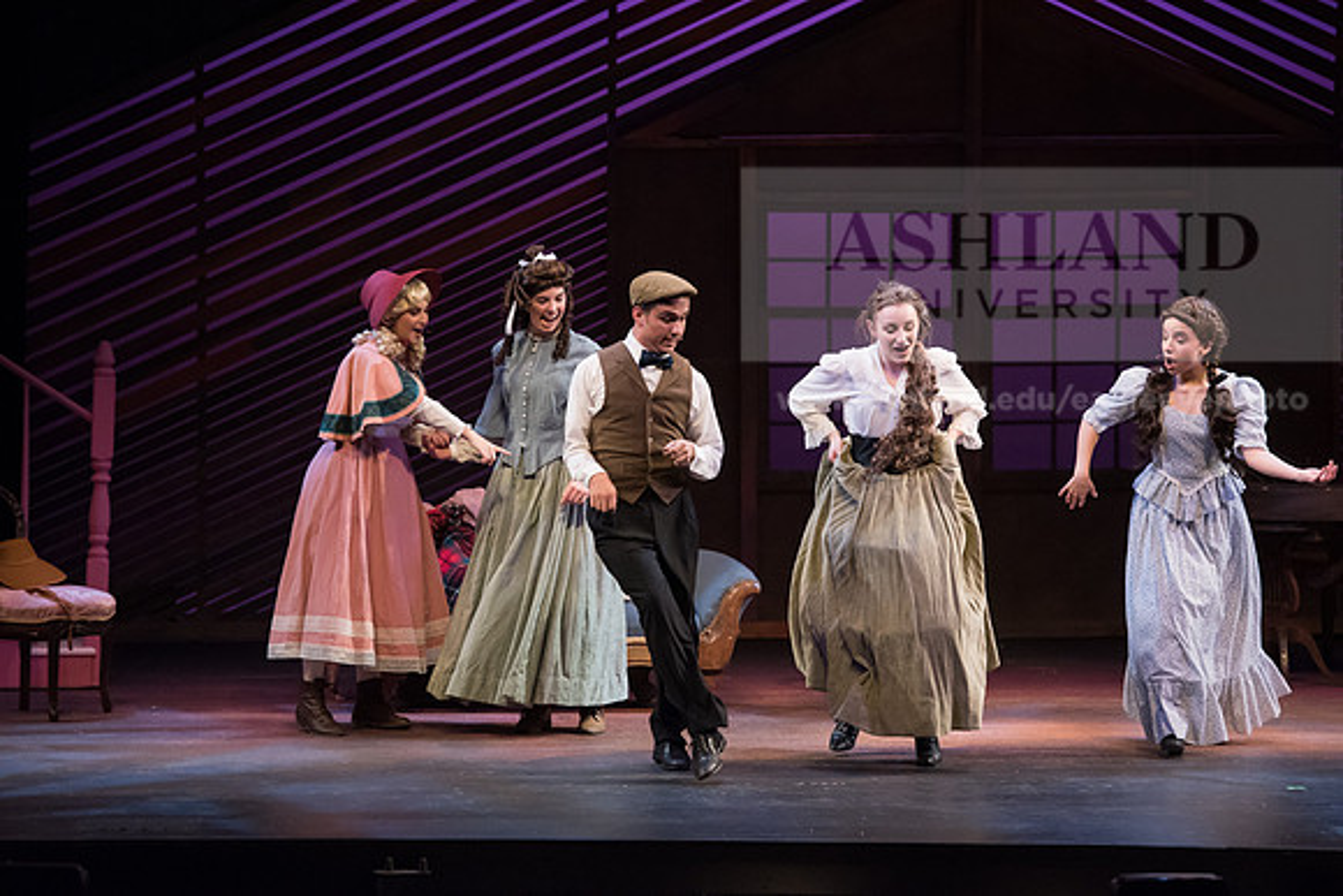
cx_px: 672
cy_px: 448
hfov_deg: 14.2
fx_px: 5410
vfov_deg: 9.5
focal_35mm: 145
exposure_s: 1/500
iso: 3200
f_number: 3.5
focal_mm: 145
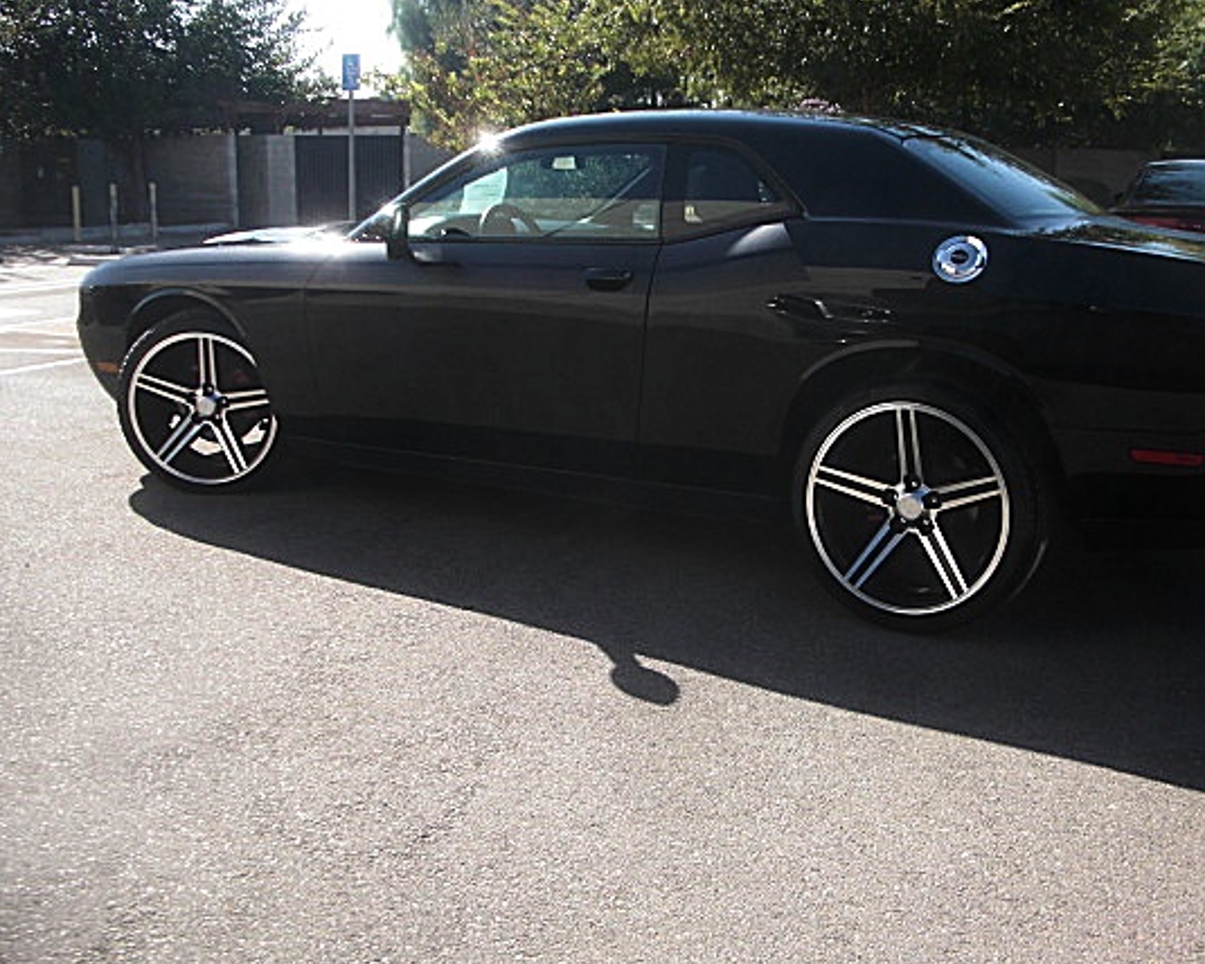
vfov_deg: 35.7
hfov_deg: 43.7
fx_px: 1498
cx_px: 703
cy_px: 477
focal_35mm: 42
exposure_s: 1/400
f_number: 2.8
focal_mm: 6.3
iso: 50
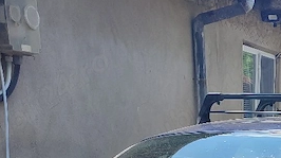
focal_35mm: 82
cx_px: 247
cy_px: 295
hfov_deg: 25.2
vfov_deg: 13.1
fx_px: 610
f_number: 1.9
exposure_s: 1/714
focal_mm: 6.04
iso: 50
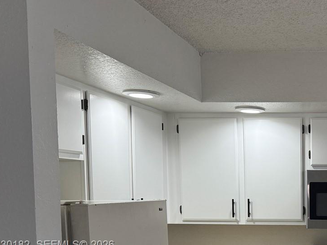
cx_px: 335
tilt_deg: -6.3
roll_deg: -0.4
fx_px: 500
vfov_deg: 26.1
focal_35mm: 53
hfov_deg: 32.9
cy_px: 245
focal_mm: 6.76
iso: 160
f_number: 1.78
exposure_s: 1/182
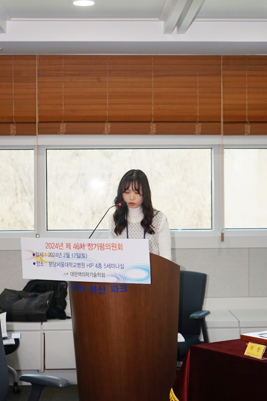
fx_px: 779
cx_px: 134
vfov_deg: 28.8
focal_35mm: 70
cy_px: 200
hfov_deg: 19.5
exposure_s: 1/100
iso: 400
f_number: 6.3
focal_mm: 70
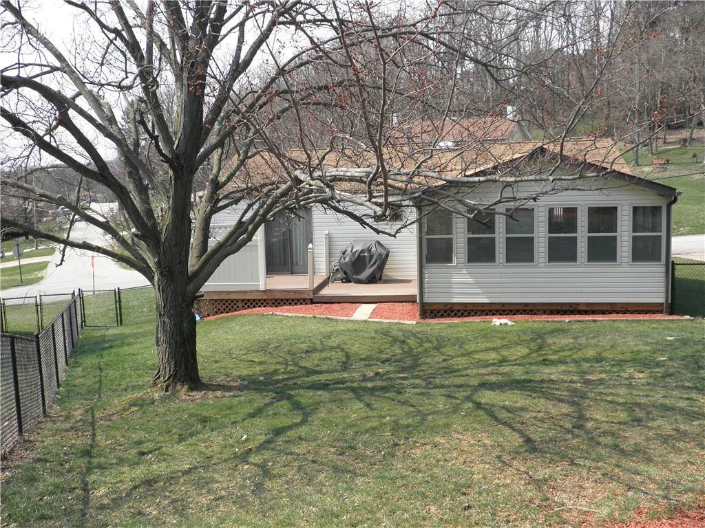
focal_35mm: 39
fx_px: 794
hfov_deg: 47.9
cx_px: 352
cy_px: 264
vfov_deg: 36.8
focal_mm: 7
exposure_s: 1/250
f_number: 4
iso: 64
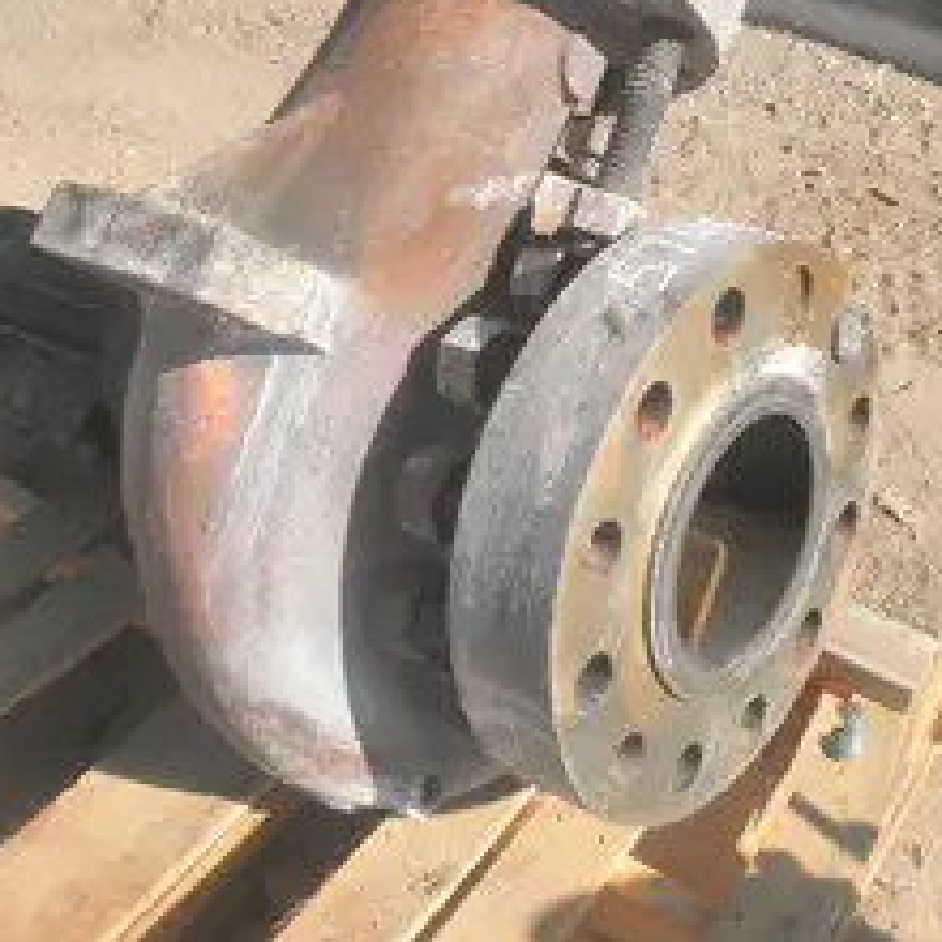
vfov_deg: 37.1
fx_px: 1385
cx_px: 505
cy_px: 304
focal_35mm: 45
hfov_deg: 37.5
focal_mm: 5
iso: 64
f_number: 8.5
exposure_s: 1/80
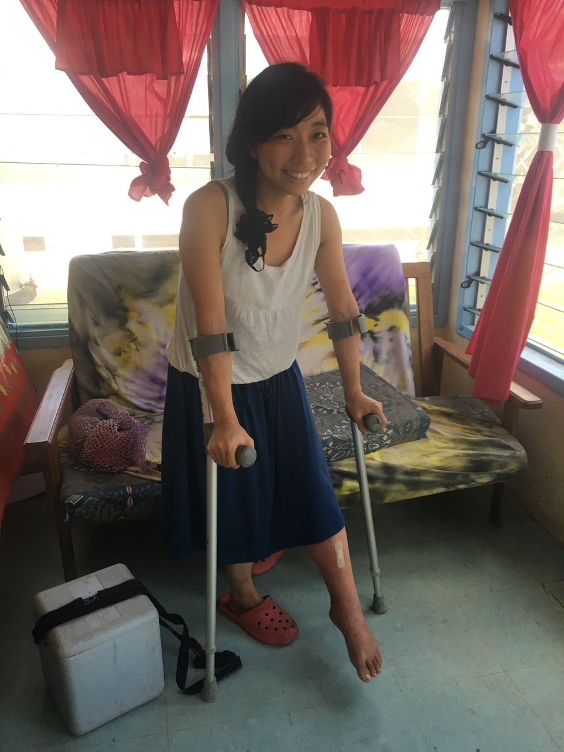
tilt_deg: -18.7
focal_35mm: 29
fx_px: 630
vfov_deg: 61.7
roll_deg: -1.5
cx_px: 282
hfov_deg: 48.2
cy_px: 376
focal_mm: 4.15
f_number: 2.2
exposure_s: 1/50
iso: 32
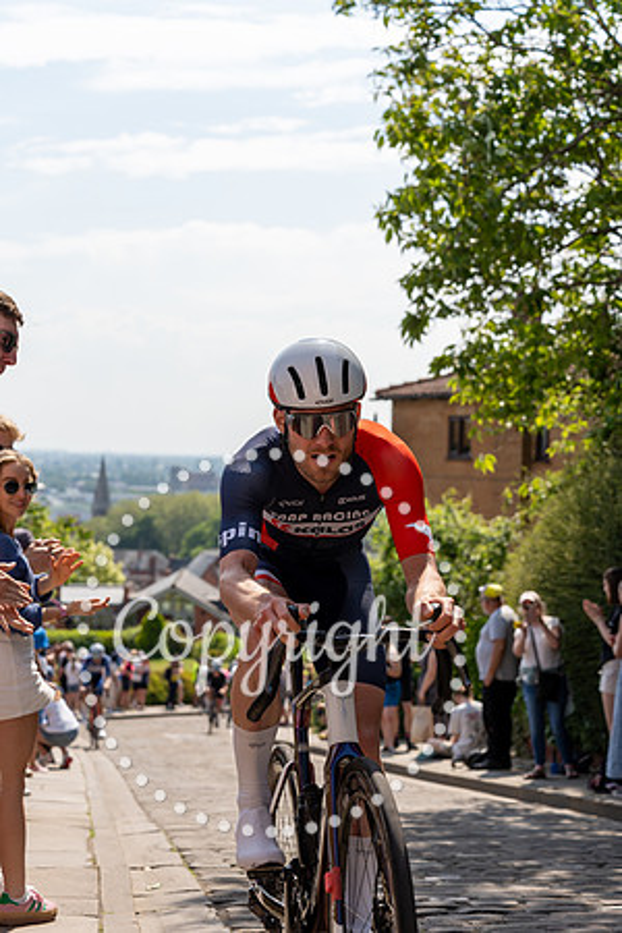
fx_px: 1503
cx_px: 311
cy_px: 466
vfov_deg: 34.5
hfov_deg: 23.4
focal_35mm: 58
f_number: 4.5
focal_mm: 58
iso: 100
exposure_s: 1/1000
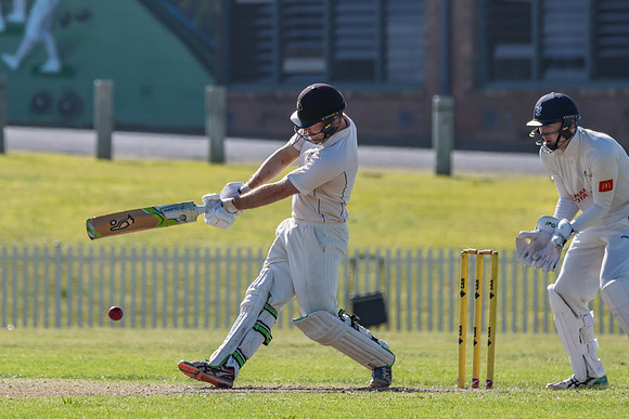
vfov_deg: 1.8
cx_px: 261
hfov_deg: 2.8
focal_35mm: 748
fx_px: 13063
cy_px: 182
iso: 640
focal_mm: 420
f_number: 7.1
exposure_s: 1/2500
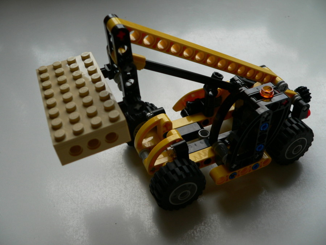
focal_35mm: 36
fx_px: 339
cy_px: 122
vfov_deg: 39.7
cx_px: 163
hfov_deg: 51.4
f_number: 3.3
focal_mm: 6
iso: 80
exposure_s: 1/200
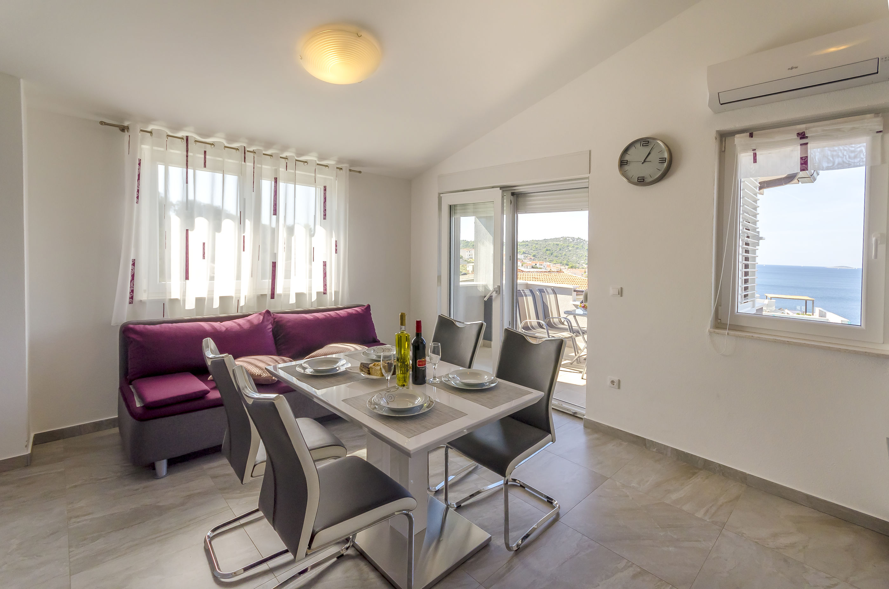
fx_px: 370
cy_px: 294
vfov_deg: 77.1
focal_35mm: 15
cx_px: 444
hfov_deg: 100.5
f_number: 8
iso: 200
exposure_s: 1/250
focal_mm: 10
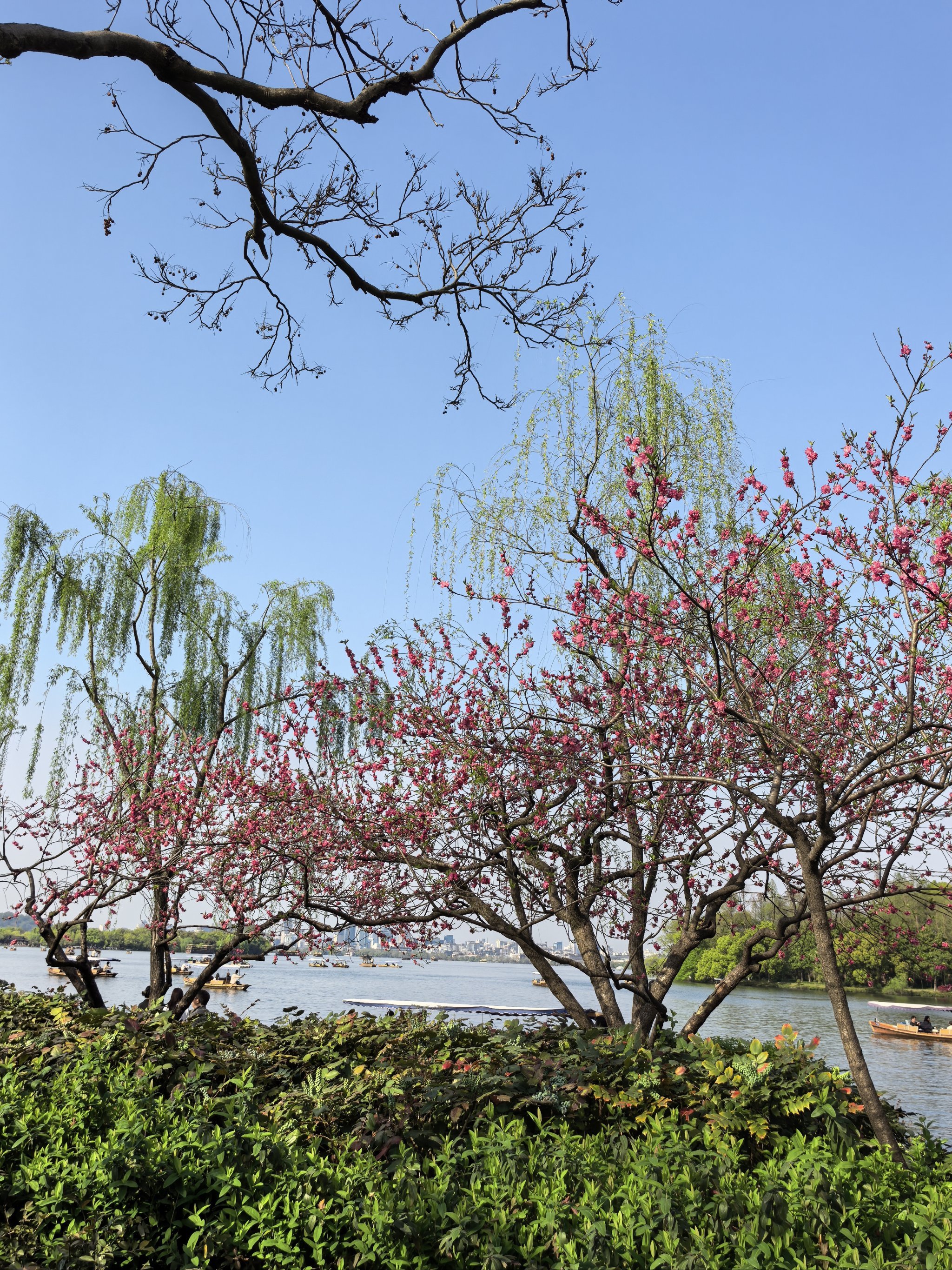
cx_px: 476
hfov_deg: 48.2
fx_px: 1063
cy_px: 635
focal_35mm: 29
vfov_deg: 61.7
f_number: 2
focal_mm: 5.75
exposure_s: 1/1250
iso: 50
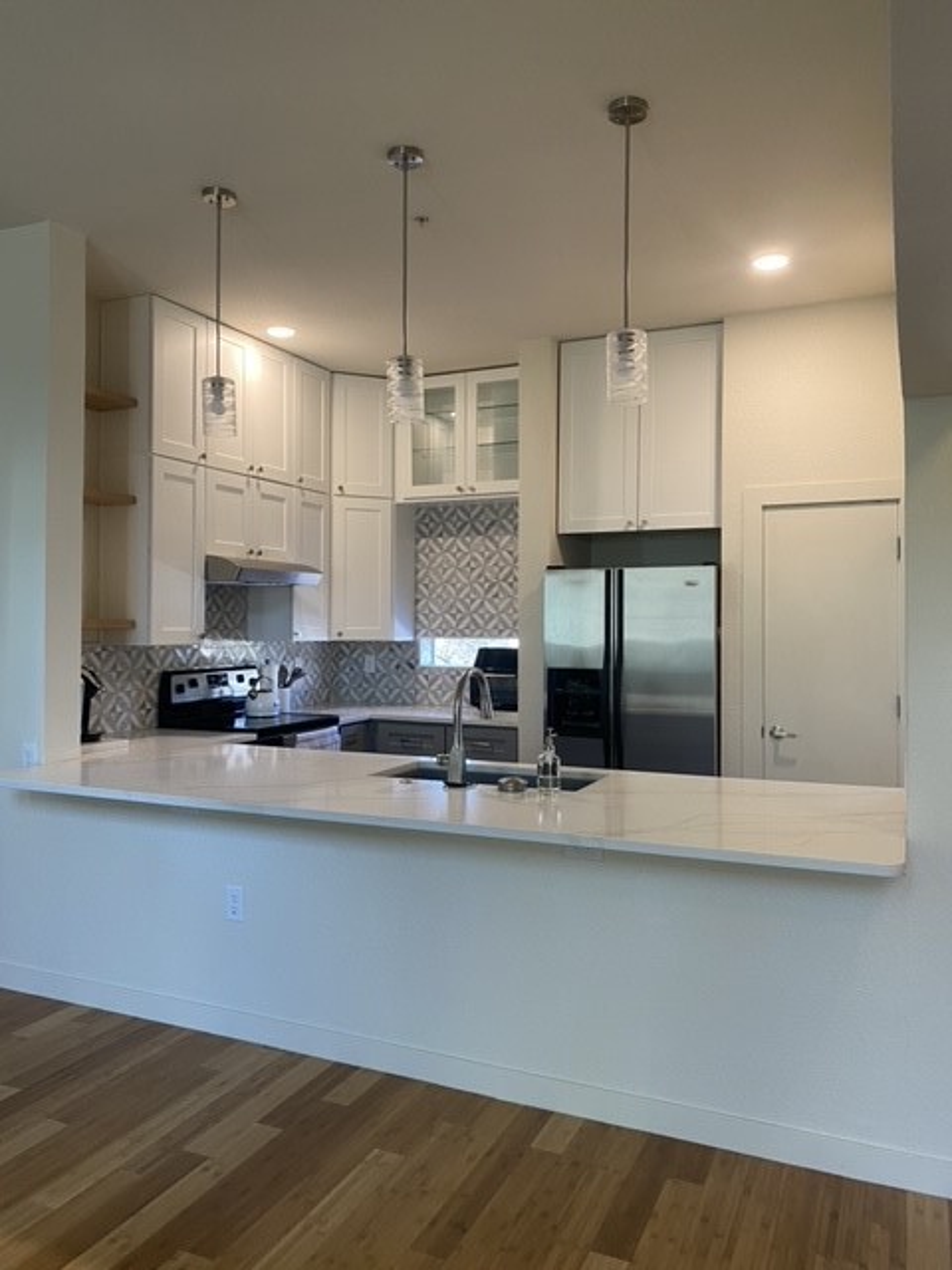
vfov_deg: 67.3
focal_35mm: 26
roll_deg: -0.5
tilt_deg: +0.9
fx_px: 953
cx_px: 476
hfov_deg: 53.1
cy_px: 635
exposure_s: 1/60
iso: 100
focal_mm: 4.25
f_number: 1.8
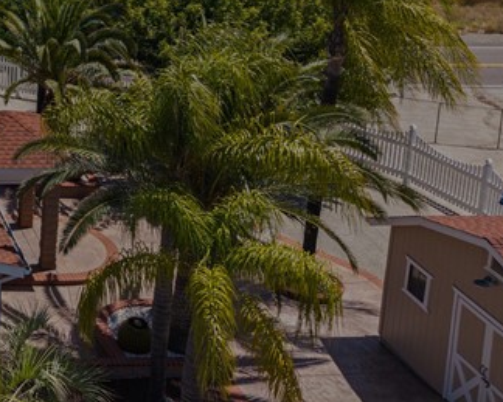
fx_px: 1101
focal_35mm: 74
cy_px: -68
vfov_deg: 19.6
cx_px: -219
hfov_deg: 22.0
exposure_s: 1/100
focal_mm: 8.67
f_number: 1.8
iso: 100
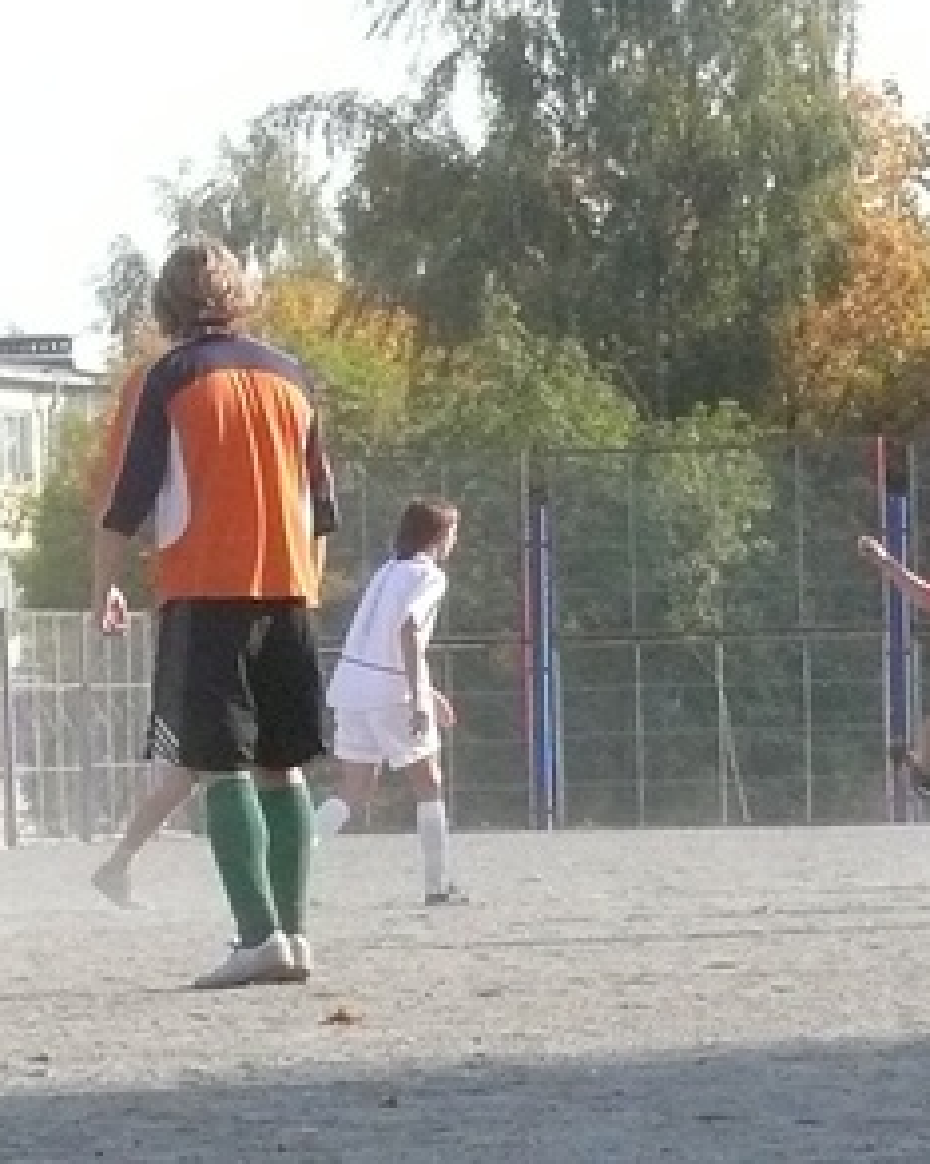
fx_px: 8094
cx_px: 1109
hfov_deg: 6.5
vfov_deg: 8.2
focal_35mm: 235
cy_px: 735
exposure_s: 1/400
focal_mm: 15
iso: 400
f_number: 8
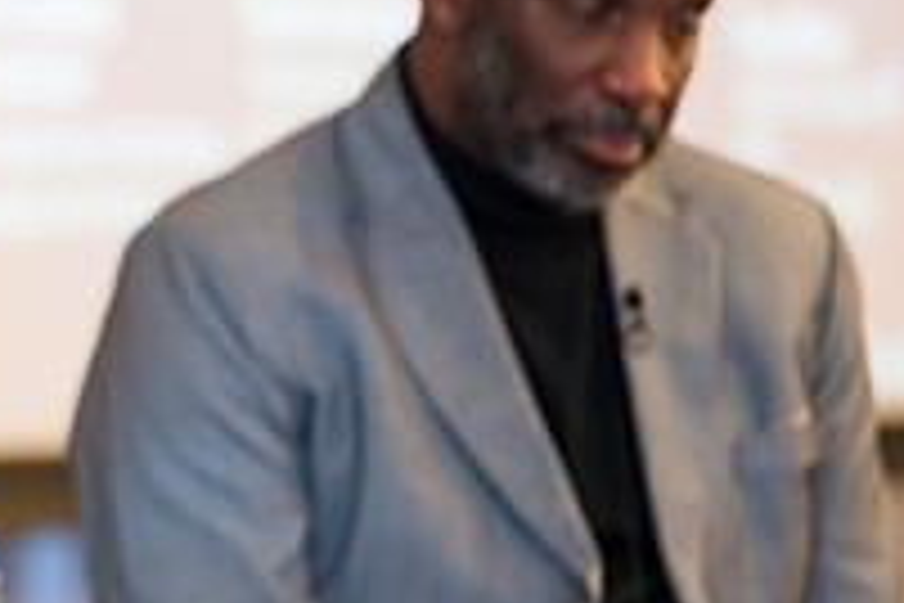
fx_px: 14488
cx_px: -198
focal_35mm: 577
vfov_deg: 2.4
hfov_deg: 3.6
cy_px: 256
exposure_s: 1/200
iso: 800
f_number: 3.2
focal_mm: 200
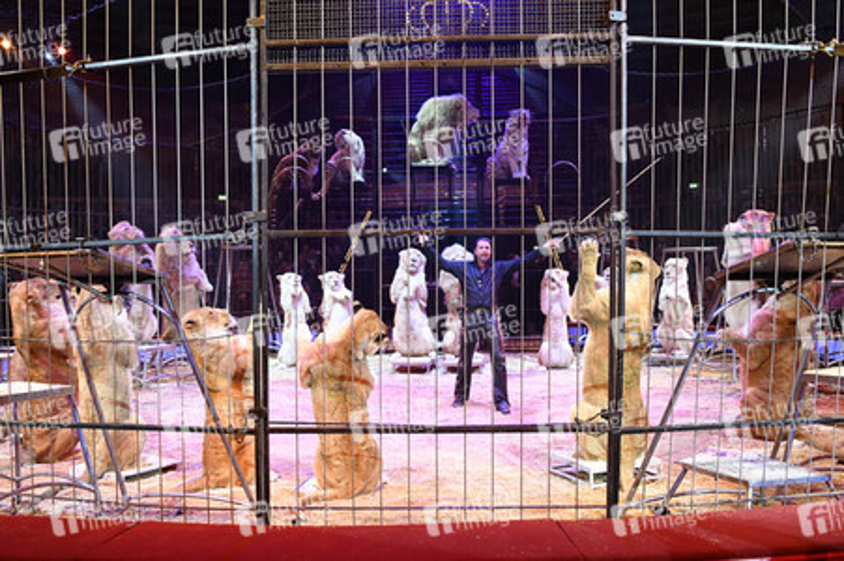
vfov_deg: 37.8
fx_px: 820
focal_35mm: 35
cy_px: 280
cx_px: 422
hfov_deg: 54.5
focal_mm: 35
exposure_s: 1/160
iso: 3200
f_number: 6.3
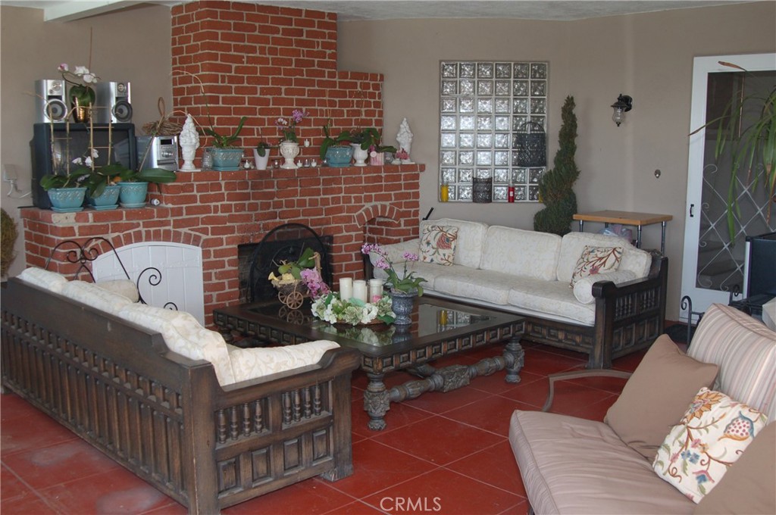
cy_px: 258
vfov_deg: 36.8
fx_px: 775
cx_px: 388
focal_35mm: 36
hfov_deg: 53.2
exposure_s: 1/125
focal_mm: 24
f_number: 4
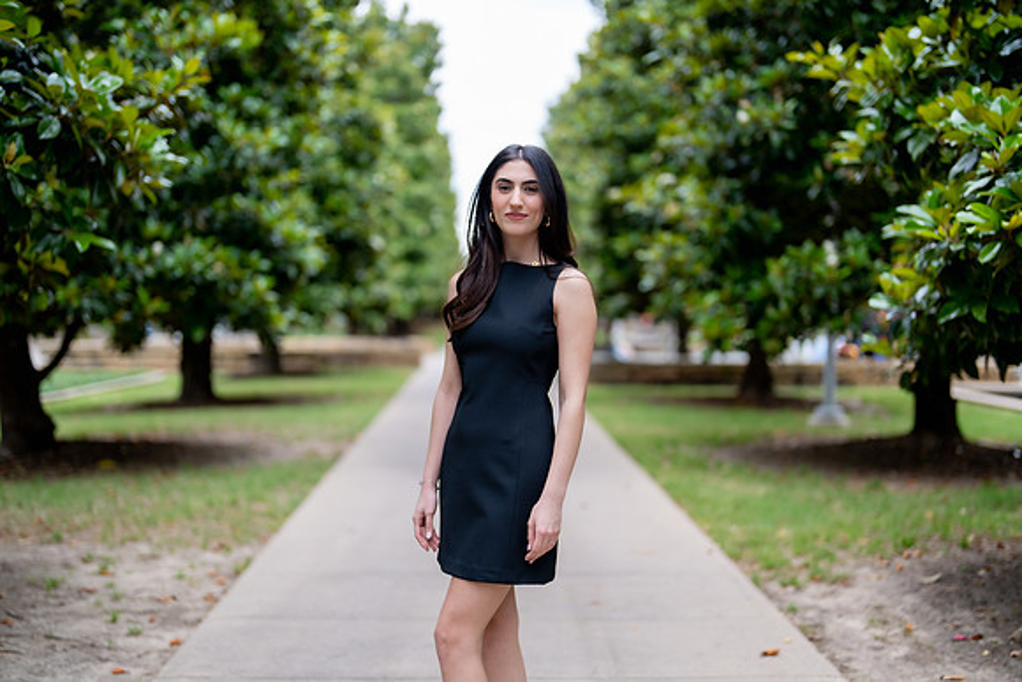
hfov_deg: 39.6
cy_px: 341
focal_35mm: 50
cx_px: 511
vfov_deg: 27.0
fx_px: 1420
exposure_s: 1/320
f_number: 1.2
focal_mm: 50
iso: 125
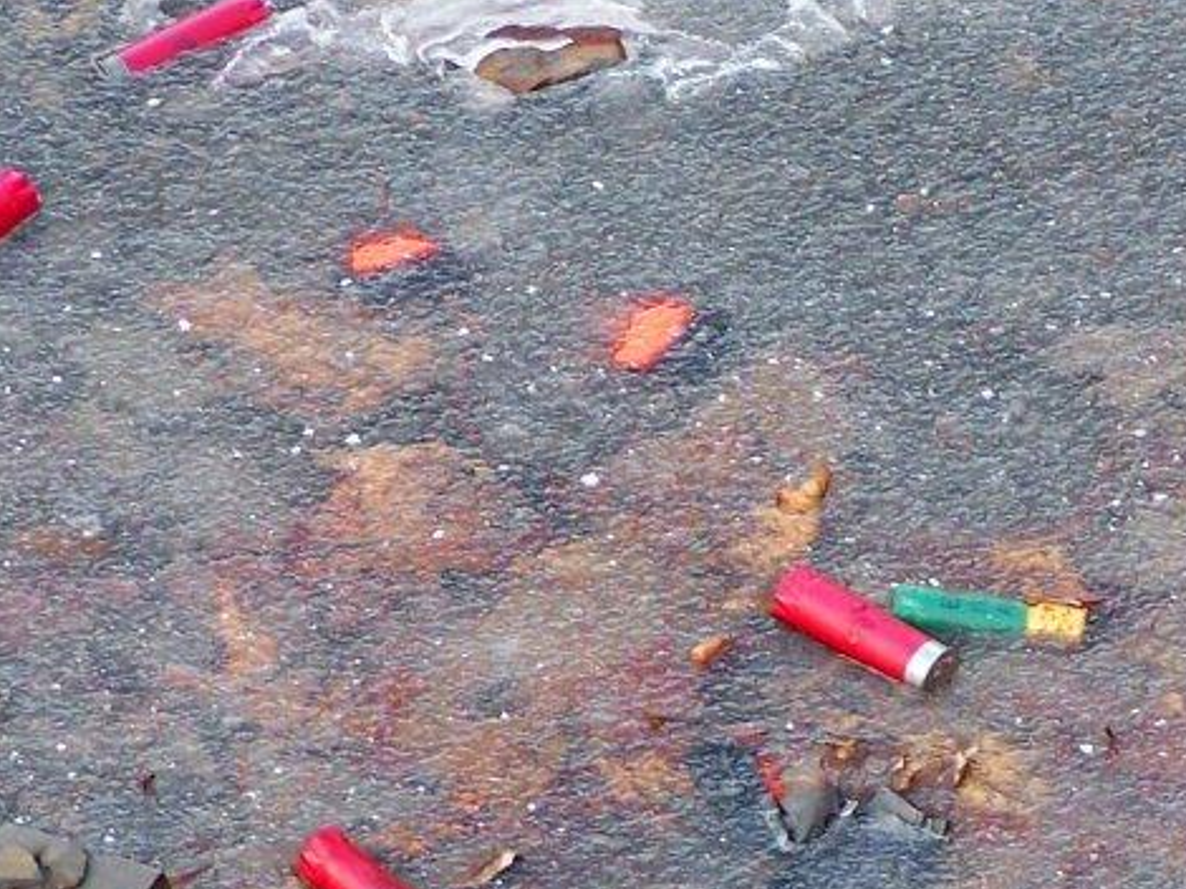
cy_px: 260
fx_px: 10376
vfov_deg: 4.9
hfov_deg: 6.5
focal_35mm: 303
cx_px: 1045
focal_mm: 23.1
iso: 140
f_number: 3.2
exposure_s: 1/60
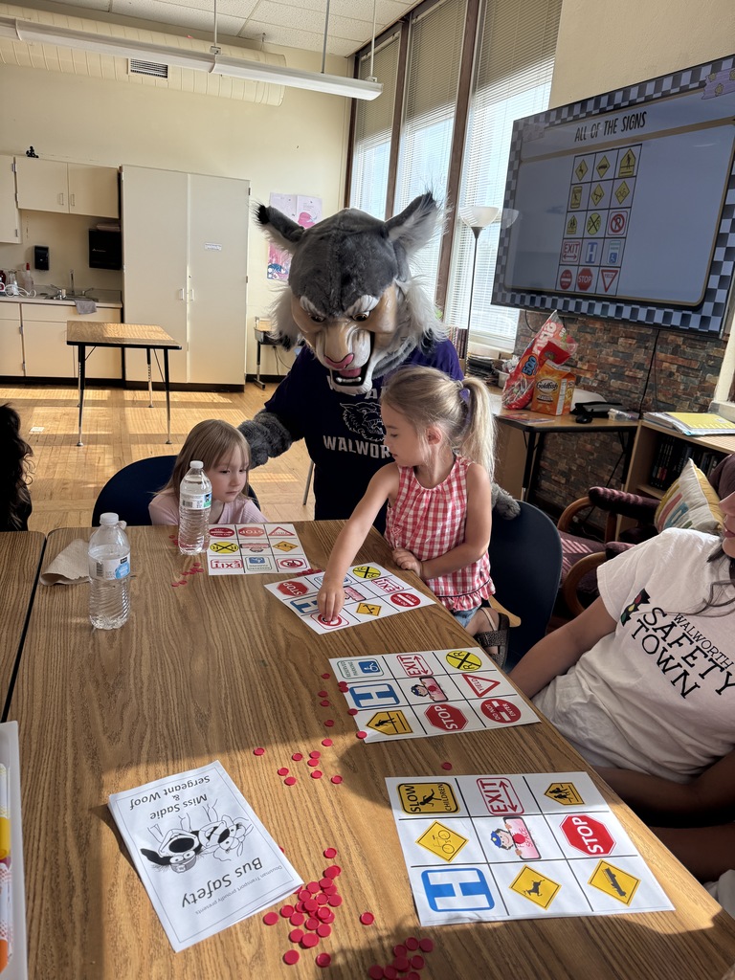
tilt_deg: -16.7
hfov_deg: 56.8
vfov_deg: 71.6
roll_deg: -4.9
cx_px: 368
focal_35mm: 24
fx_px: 679
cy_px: 490
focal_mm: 6.76
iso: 80
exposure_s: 1/218
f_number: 1.78
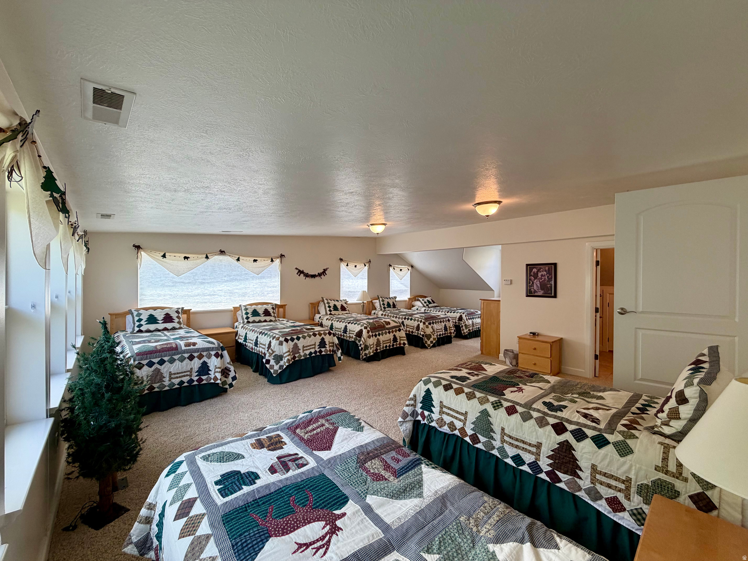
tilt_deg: -0.2
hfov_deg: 102.1
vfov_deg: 85.7
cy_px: 280
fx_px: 303
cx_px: 374
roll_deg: -0.3
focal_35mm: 14
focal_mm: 2.22
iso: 100
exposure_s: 1/120
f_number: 2.2
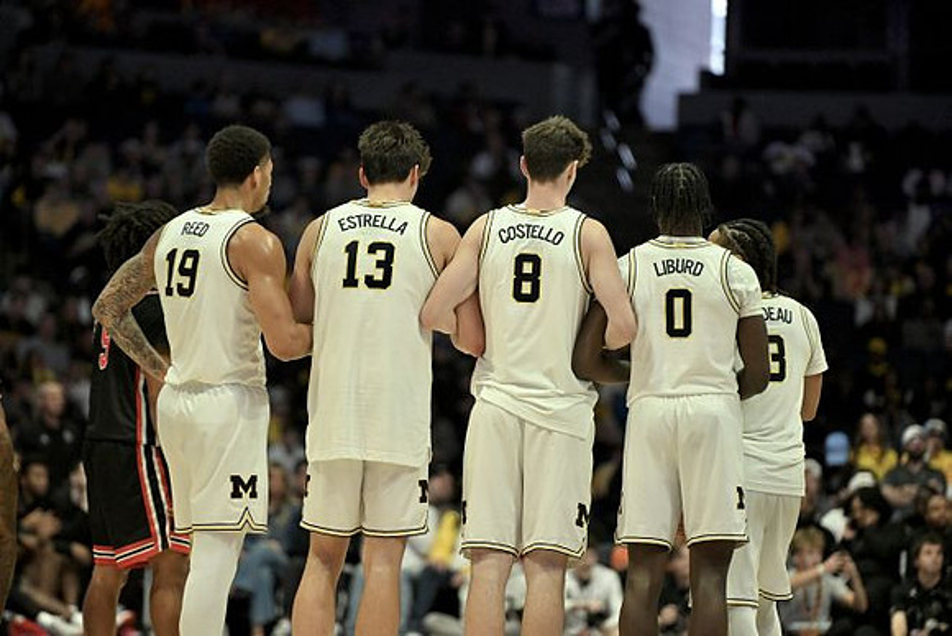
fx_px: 5290
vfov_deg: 6.9
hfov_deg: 10.3
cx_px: 476
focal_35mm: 200
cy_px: 318
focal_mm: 200
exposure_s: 1/1000
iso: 4000
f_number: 2.8
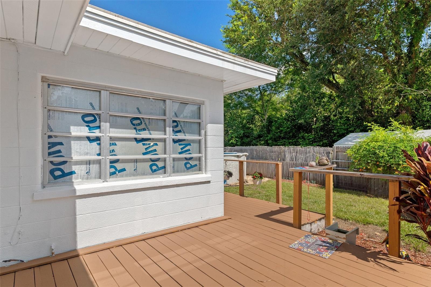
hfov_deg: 90.0
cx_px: 216
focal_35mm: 18
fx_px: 215
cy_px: 144
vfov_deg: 67.4
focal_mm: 12
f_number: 6.3
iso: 320
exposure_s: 1/800
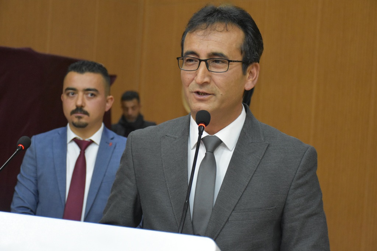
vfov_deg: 18.2
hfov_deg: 27.0
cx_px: 188
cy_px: 126
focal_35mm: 75
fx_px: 785
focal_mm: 50
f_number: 4.8
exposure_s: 1/60
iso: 4500
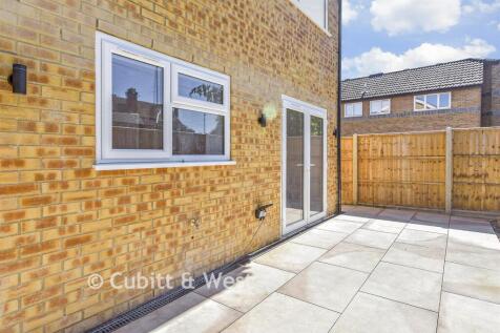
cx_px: 250
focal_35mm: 19
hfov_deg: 86.9
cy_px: 166
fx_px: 264
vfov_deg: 64.5
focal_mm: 13
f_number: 8
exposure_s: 1/320
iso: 160
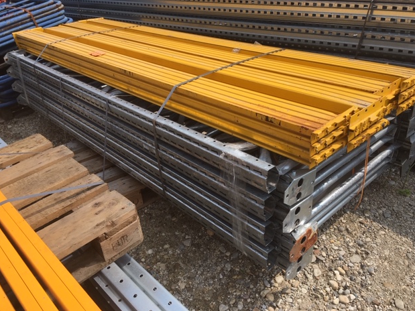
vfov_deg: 46.8
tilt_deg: -33.5
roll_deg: +5.0
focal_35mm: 30
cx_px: 212
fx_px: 360
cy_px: 157
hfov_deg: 60.0
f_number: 2.2
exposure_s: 1/1538
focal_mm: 4.15
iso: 25
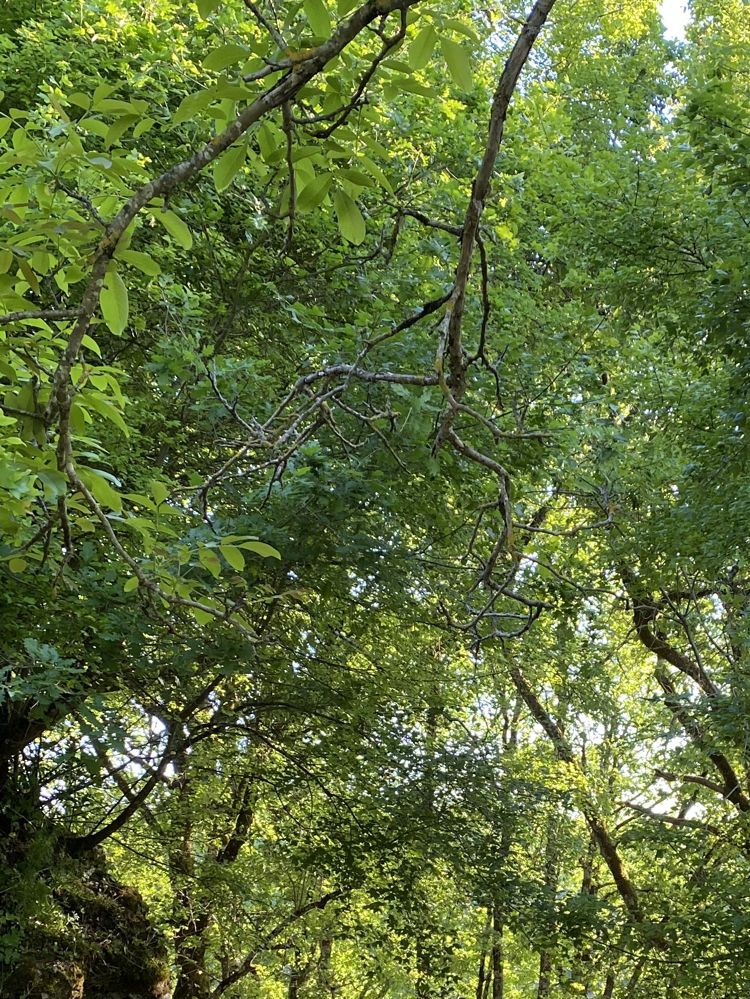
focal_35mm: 52
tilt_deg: +5.9
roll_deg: +1.6
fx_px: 1502
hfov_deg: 27.7
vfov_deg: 35.7
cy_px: 794
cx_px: 536
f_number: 1.8
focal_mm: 4.25
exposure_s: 1/121
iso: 64
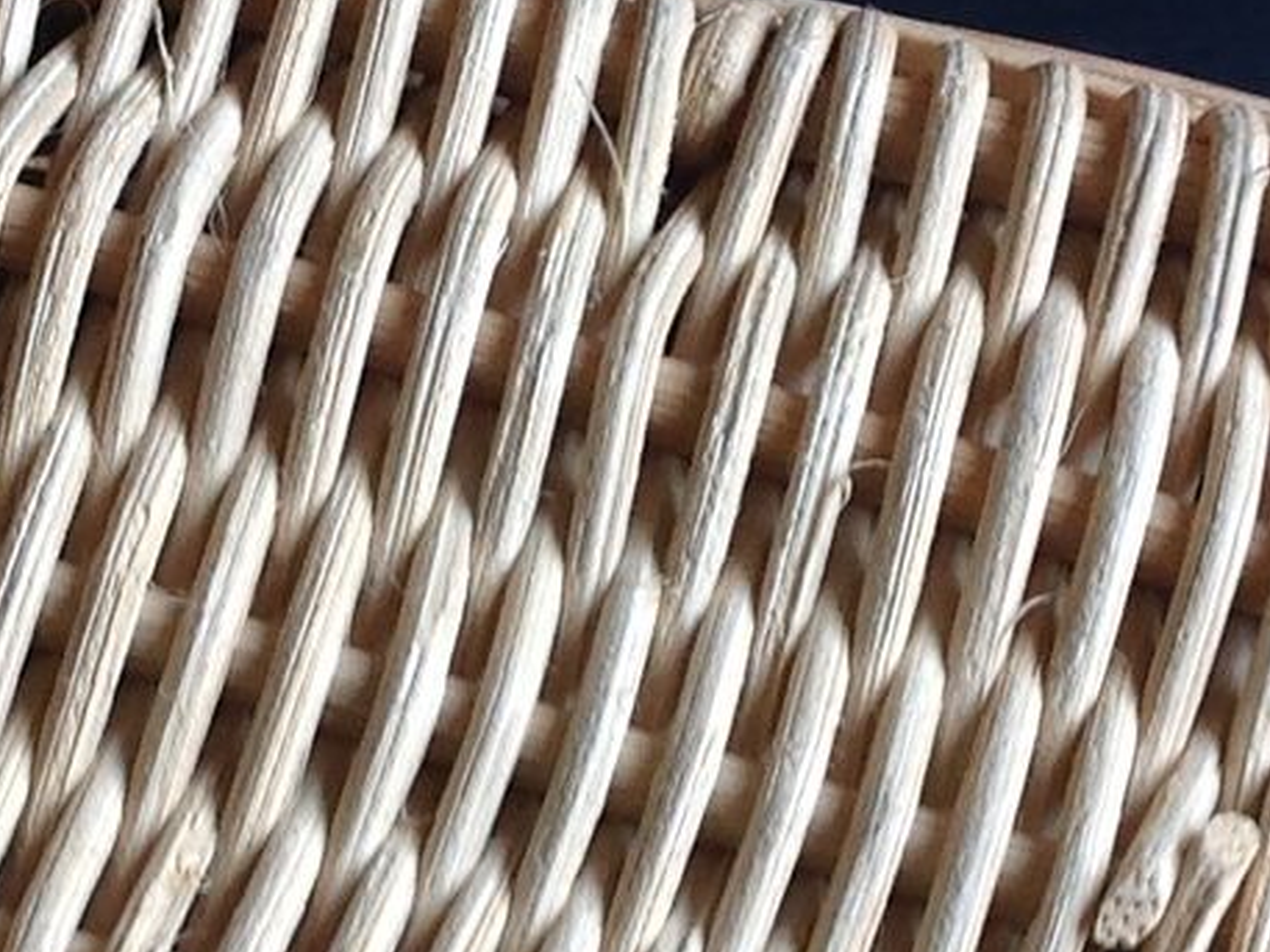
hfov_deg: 12.8
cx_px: 97
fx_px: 5615
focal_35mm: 153
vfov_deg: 9.6
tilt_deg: -63.8
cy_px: 971
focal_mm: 4.28
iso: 50
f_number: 2.4
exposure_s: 1/40
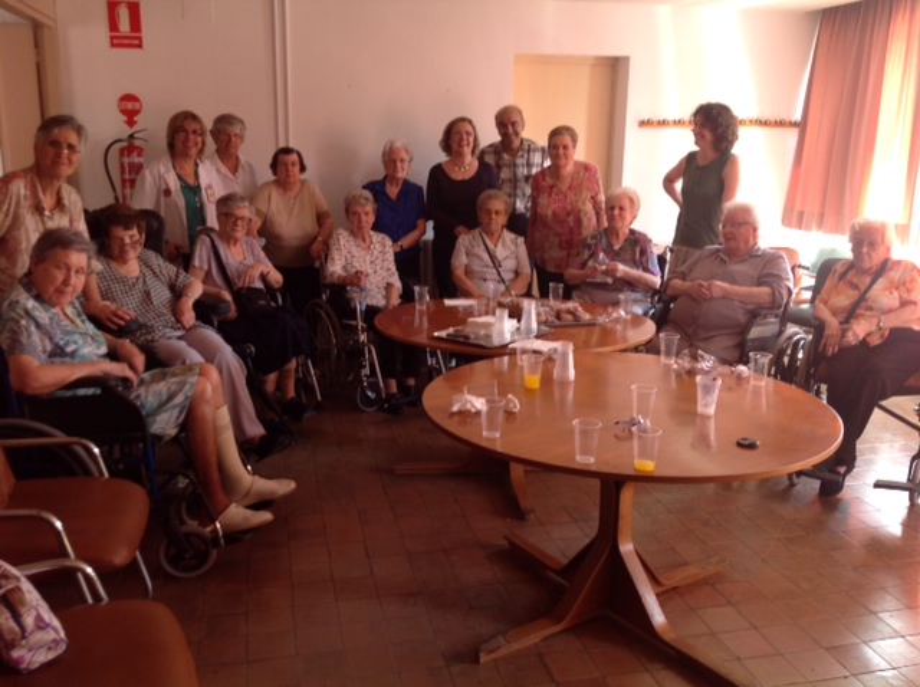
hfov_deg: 52.7
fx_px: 929
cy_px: 344
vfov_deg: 40.6
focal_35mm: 35
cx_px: 460
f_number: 2.4
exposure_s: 1/15
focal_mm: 4.28
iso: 64
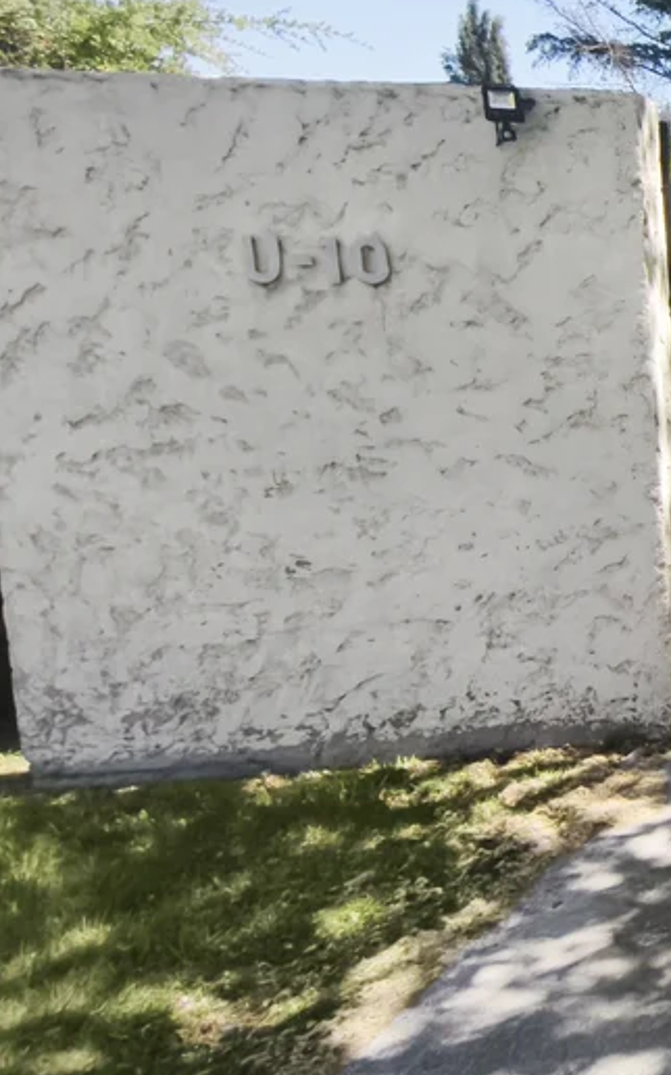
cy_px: 460
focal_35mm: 37
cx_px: 1209
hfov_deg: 21.7
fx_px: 1084
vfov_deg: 52.6
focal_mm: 1.91
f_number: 2.2
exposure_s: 1/1361
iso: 100
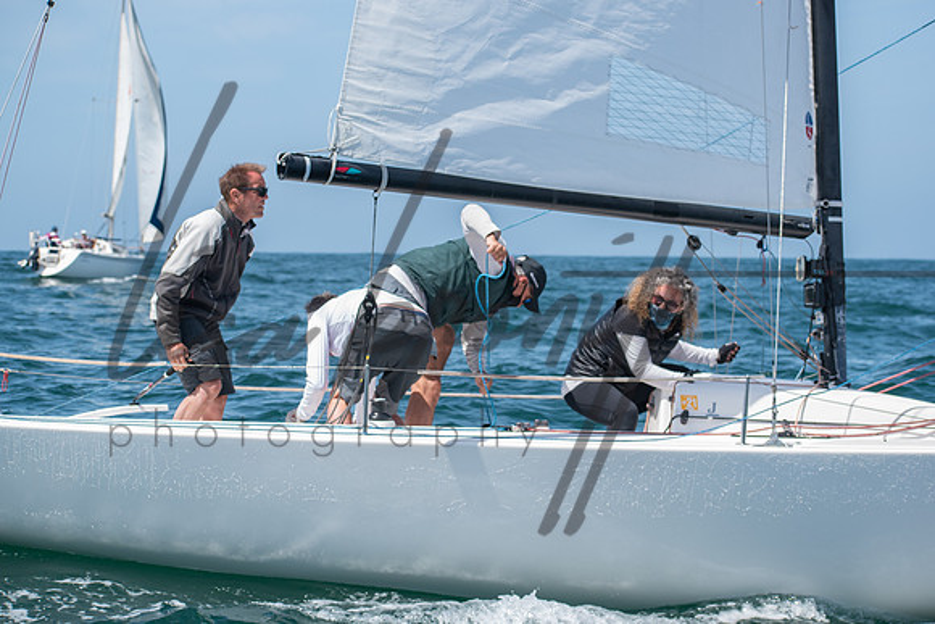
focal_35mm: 109
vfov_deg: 12.5
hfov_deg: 18.7
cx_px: 479
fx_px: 2843
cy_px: 312
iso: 200
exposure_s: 1/640
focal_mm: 70
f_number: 6.3
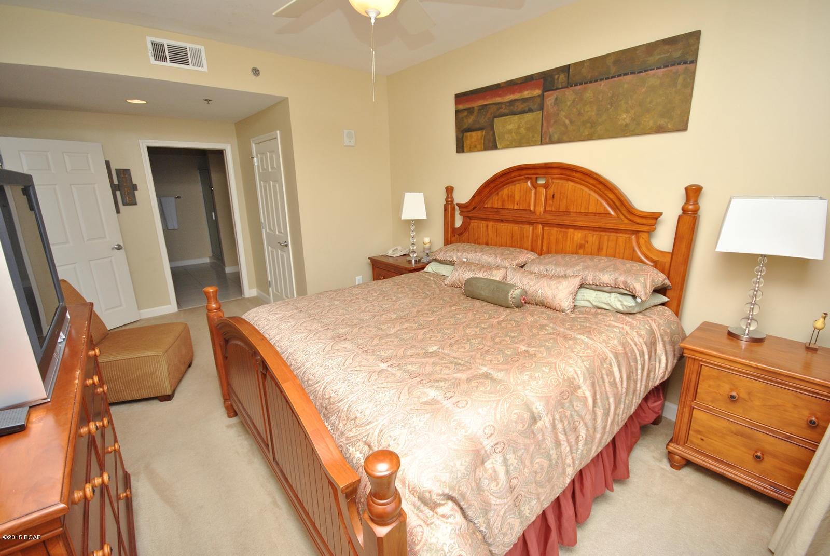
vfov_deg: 77.5
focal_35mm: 15
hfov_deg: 100.3
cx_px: 415
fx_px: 346
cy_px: 278
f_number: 5
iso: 400
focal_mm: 10
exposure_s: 1/200
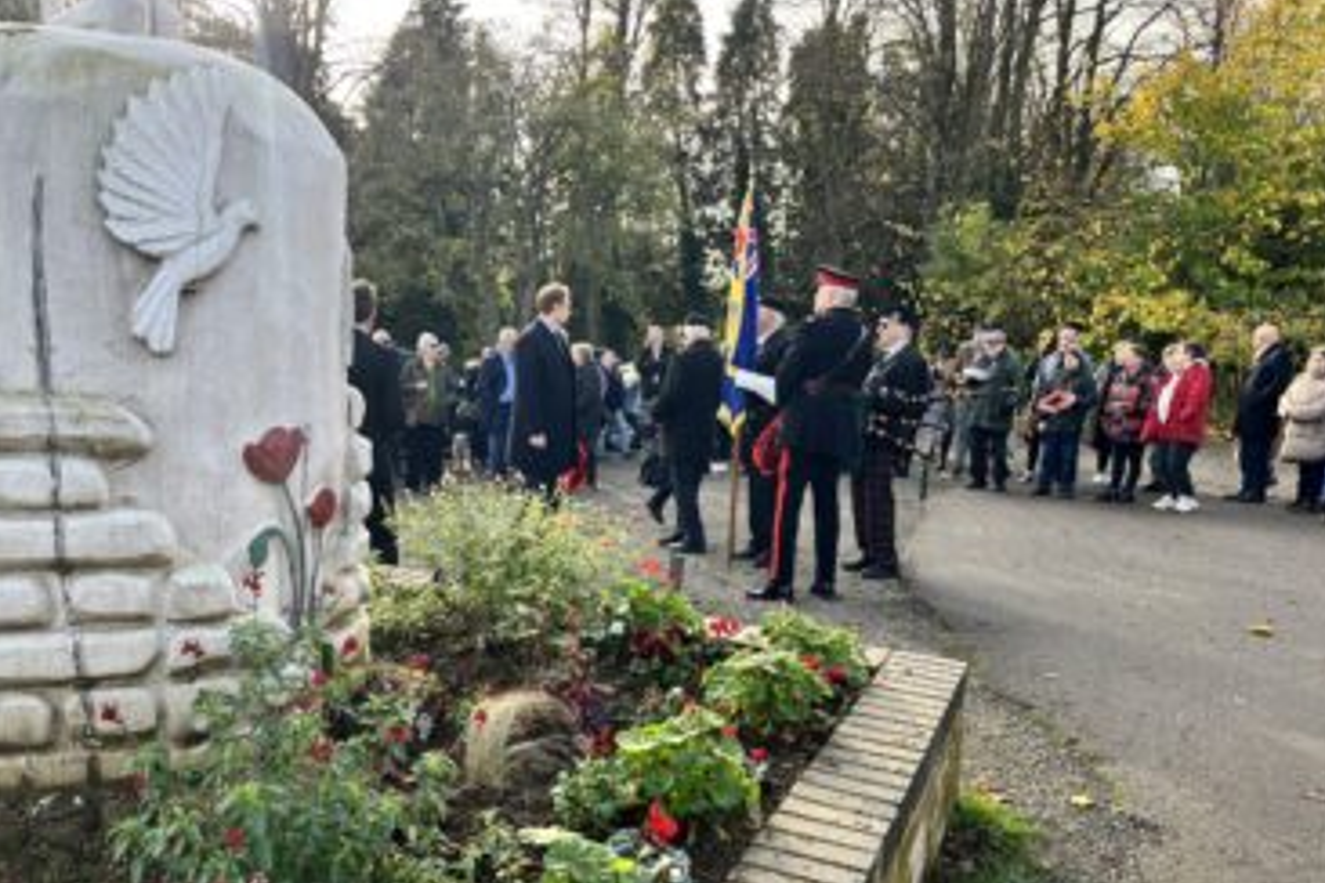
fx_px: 1030
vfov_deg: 46.4
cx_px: 650
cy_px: 474
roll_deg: -3.3
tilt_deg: -7.9
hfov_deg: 65.5
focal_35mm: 28
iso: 50
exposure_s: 1/459
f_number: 1.6
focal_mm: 5.1
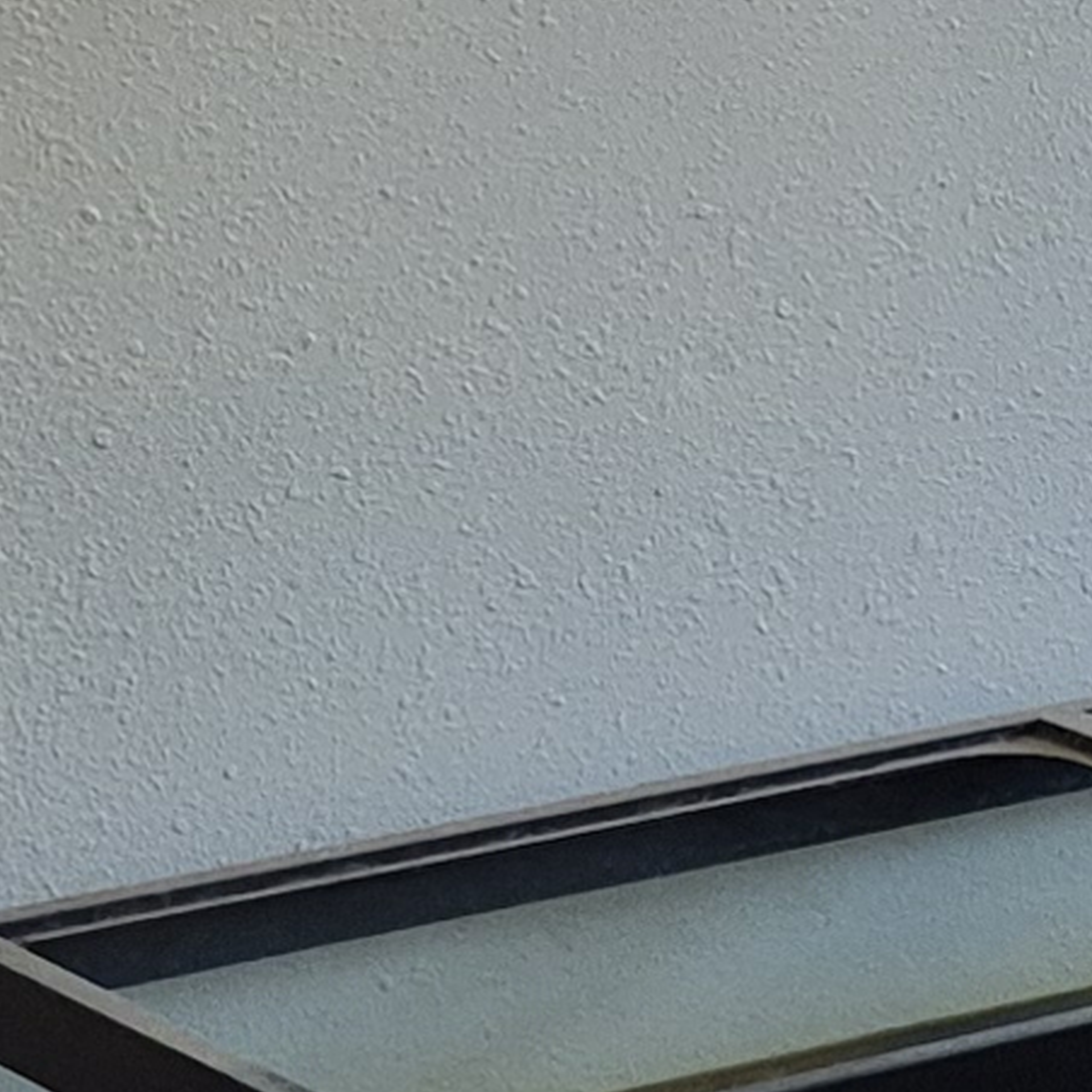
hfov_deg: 9.5
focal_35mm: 180
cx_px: 1450
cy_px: 464
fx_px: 6424
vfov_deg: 9.7
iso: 200
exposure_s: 1/120
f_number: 1.8
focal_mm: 5.4
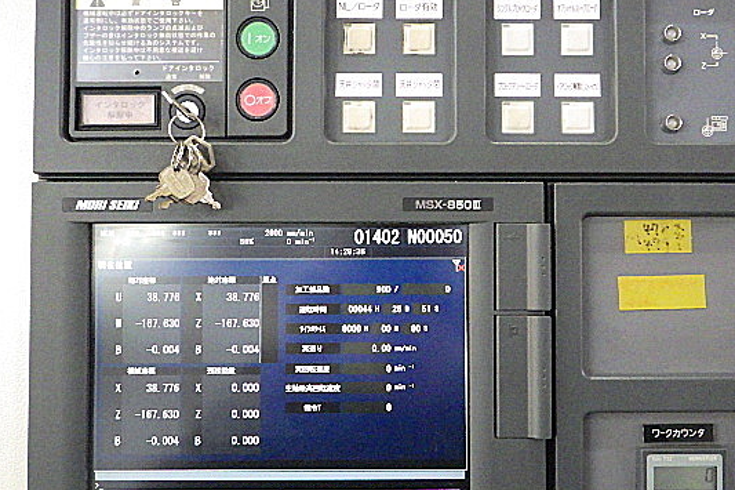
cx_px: 404
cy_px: 251
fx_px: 714
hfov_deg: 54.4
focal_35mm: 35
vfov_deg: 37.8
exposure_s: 1/45
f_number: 3.5
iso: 1000
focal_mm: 5
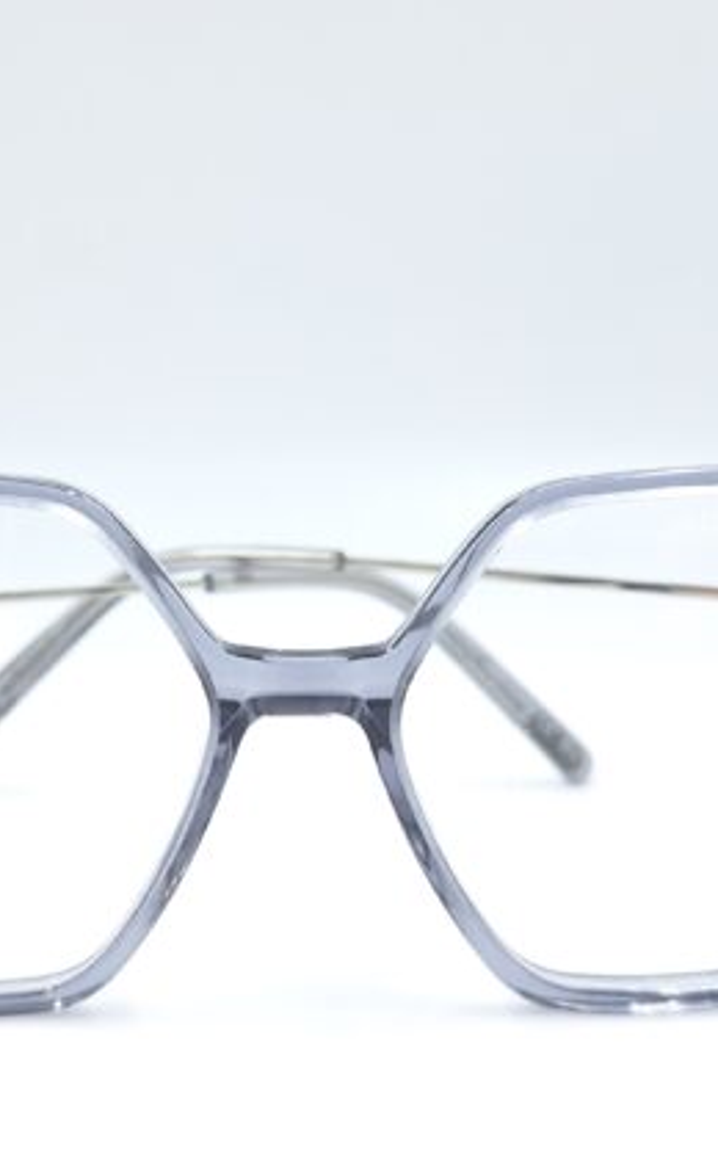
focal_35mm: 45
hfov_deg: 28.3
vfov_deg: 44.3
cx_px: 215
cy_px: 508
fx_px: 1409
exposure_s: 1/100
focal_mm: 5.54
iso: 50
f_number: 1.8
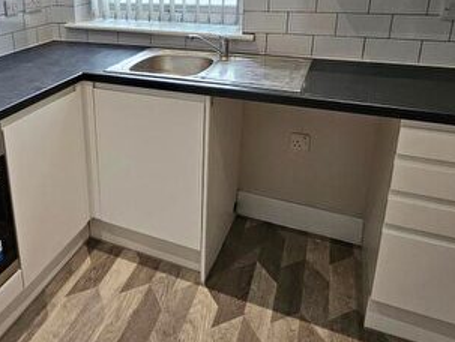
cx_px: 134
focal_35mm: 30
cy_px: 89
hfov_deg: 57.8
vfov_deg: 45.4
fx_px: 395
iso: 100
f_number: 2.2
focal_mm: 1.74
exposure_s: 1/71
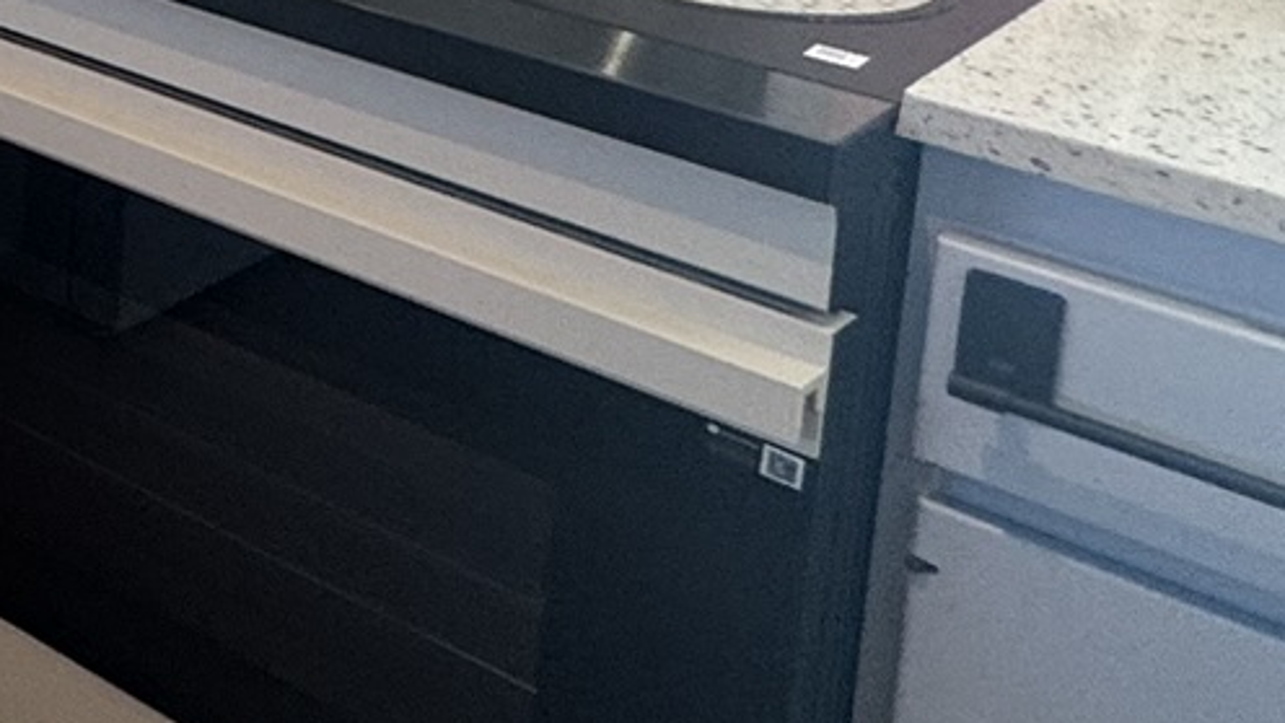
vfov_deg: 16.6
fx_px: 2147
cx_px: -1104
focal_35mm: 63
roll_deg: +2.6
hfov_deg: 20.8
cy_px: -487
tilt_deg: -9.3
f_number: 2.2
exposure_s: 1/120
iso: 80
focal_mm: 2.22
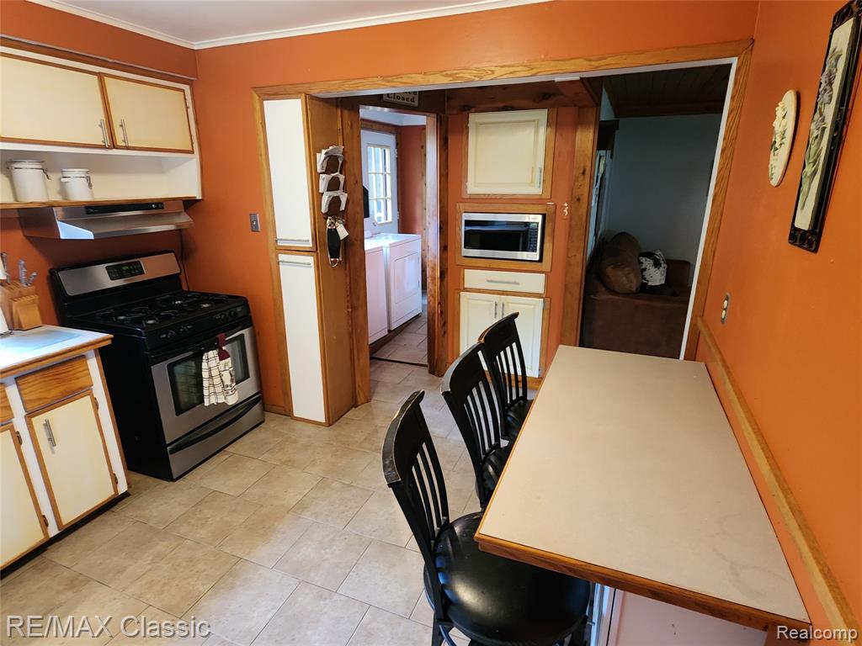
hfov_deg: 106.2
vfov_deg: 89.9
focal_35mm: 13
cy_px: 323
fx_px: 324
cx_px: 431
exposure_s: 1/30
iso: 400
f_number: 2.2
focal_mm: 2.2
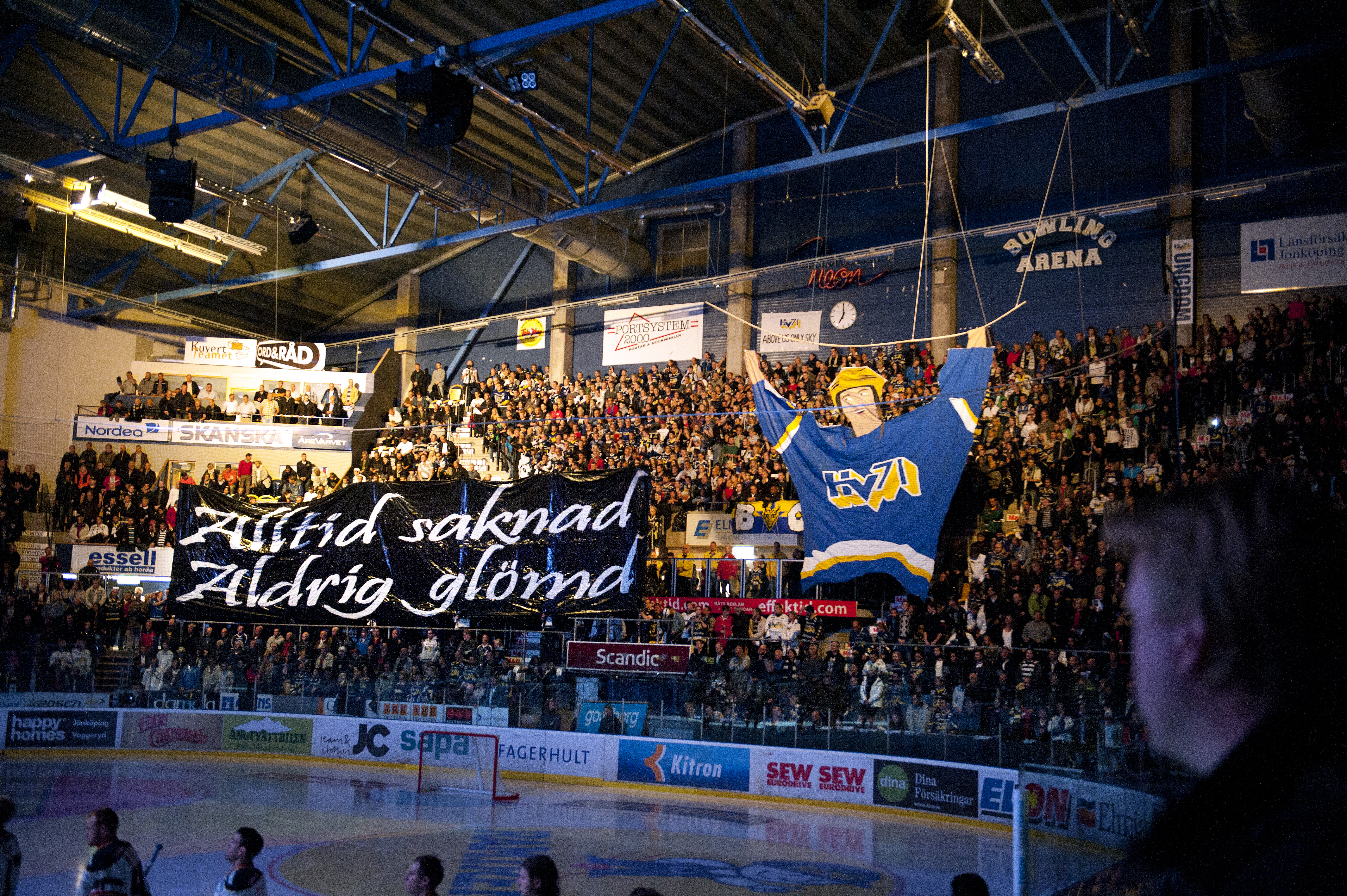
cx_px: 674
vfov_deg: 35.0
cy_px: 448
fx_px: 1421
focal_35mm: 38
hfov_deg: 50.7
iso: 4000
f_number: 2.8
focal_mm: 38
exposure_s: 1/80
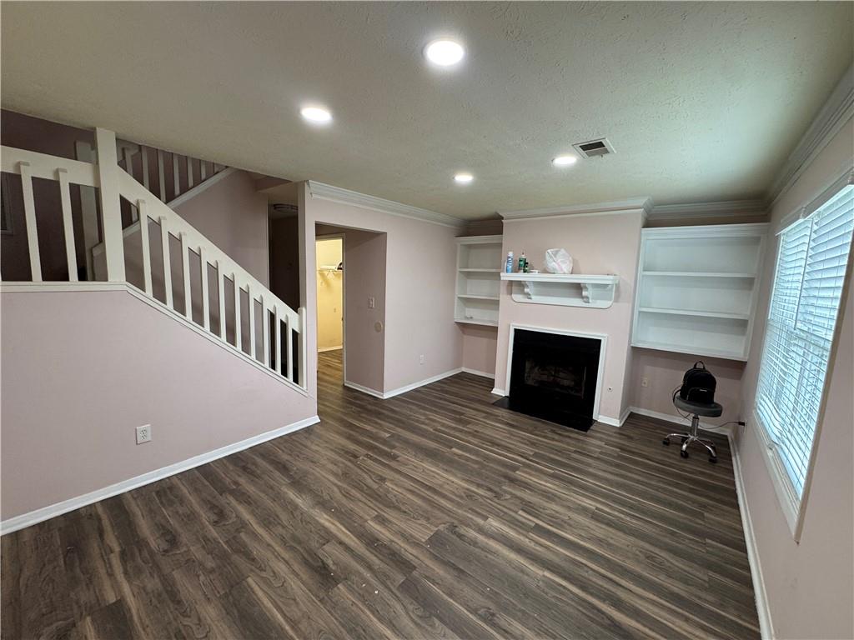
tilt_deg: -8.1
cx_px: 427
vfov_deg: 85.7
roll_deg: -3.5
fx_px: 345
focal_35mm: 14
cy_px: 320
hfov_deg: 102.1
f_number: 2.2
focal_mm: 2.22
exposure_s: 1/60
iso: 160
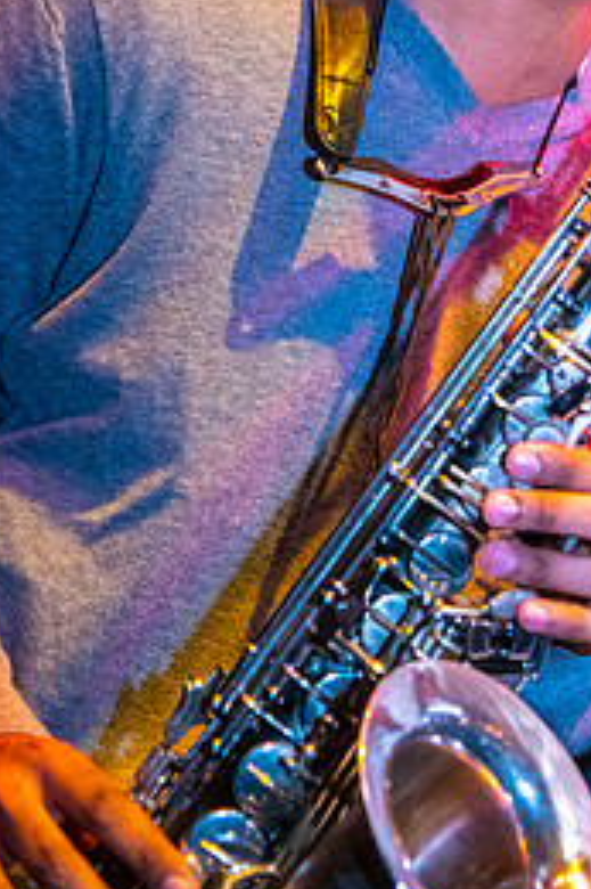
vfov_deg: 15.7
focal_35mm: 130
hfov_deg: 10.5
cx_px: 468
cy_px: 202
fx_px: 3205
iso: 6400
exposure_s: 1/200
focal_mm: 75
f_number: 4
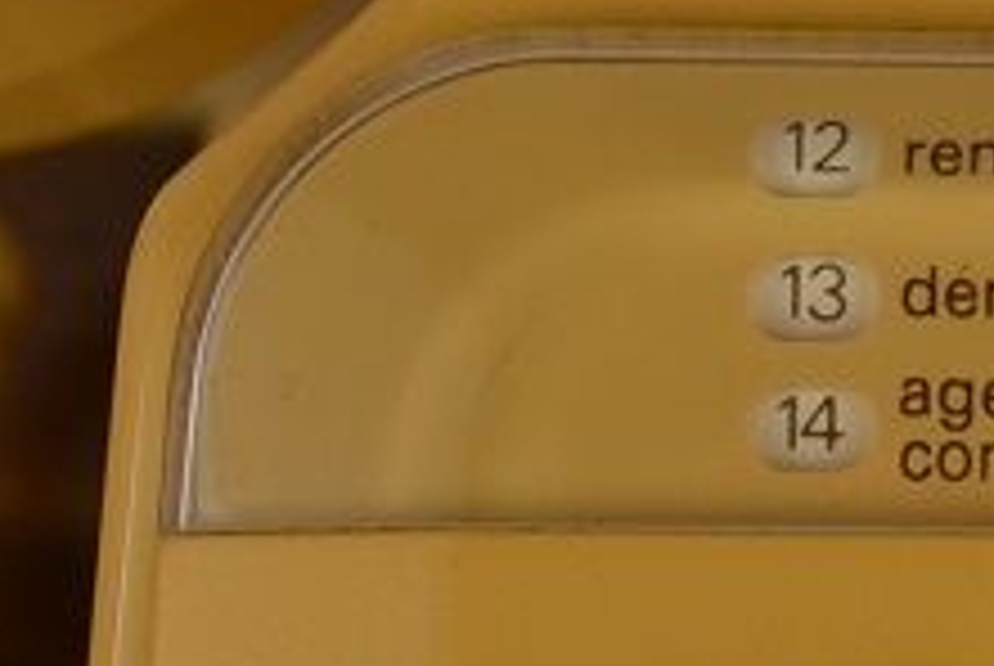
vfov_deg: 6.8
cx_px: 1345
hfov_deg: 10.0
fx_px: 5529
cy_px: 956
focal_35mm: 200
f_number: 5.6
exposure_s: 1/125
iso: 110
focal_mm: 32
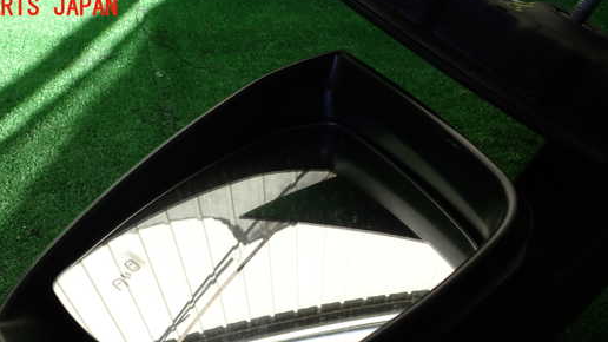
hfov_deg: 52.6
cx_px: 257
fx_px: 612
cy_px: 258
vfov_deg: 30.6
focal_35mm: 38
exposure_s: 1/320
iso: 100
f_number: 3.2
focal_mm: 5.4
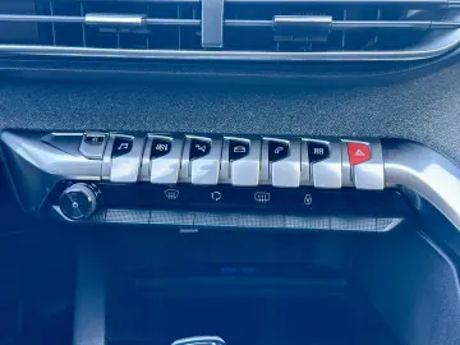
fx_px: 638
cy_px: 172
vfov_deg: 30.3
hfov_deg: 39.7
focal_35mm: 48
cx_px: 230
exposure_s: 1/110
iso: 125
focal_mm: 6.86
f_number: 1.78
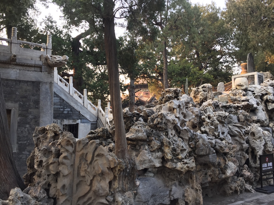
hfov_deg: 61.7
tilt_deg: +6.3
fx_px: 230
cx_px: 137
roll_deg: +0.4
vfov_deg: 48.2
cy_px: 102
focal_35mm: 29
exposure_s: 1/50
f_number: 2.2
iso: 32
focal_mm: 4.15
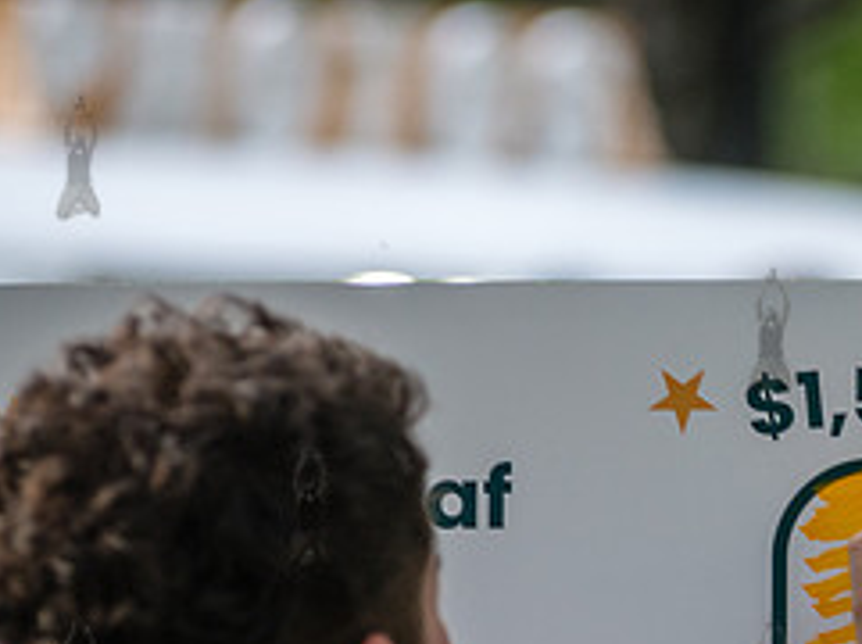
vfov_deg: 3.7
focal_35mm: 405
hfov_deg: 4.9
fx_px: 10070
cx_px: 769
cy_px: 674
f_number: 4
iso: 1000
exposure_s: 1/1000
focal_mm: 170
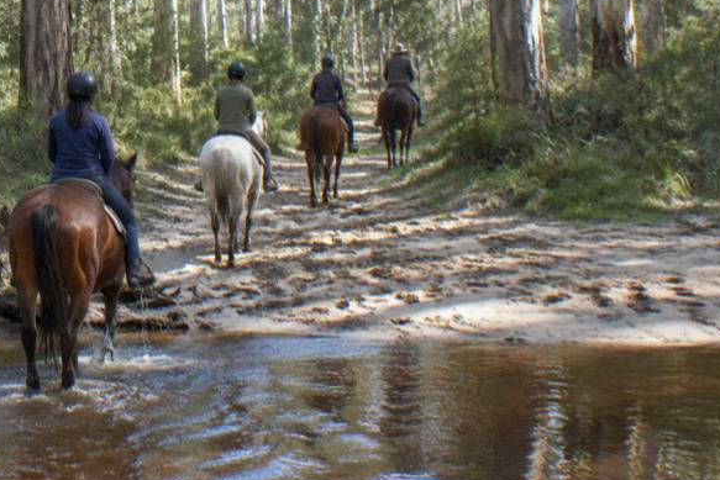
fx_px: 1200
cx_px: 227
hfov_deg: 33.0
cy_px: 205
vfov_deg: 22.6
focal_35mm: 60
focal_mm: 35
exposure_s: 1/500
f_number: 7.1
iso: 500
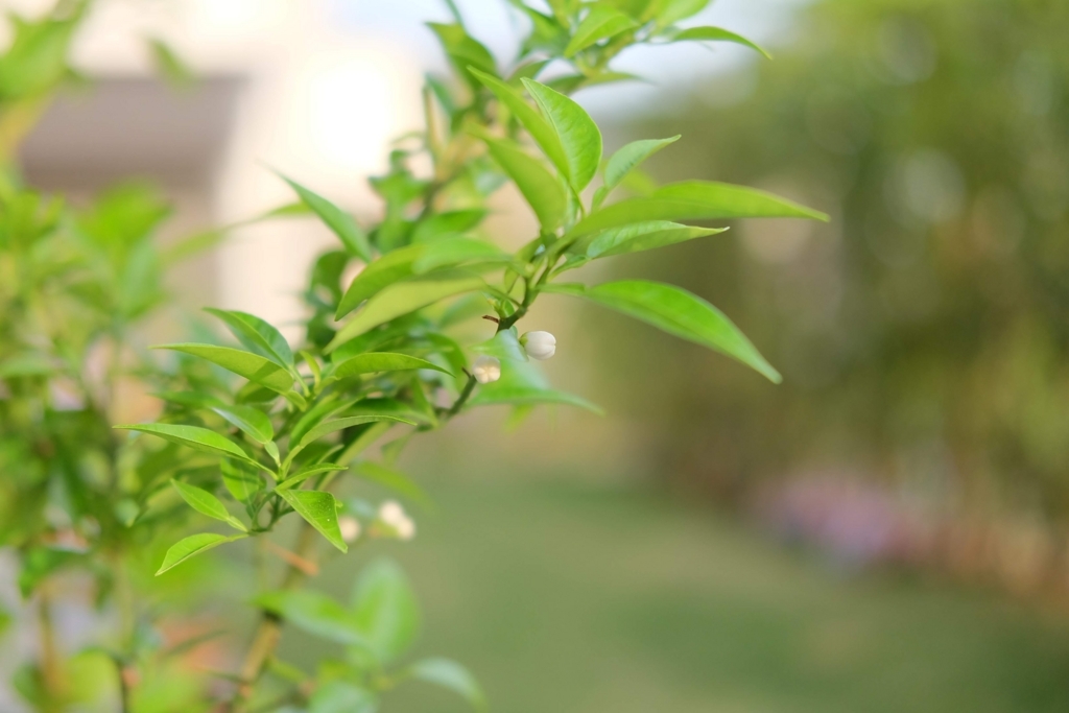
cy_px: 356
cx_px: 534
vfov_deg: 25.5
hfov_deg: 37.5
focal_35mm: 53
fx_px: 1574
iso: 1000
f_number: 2
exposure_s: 1/1600
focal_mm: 35
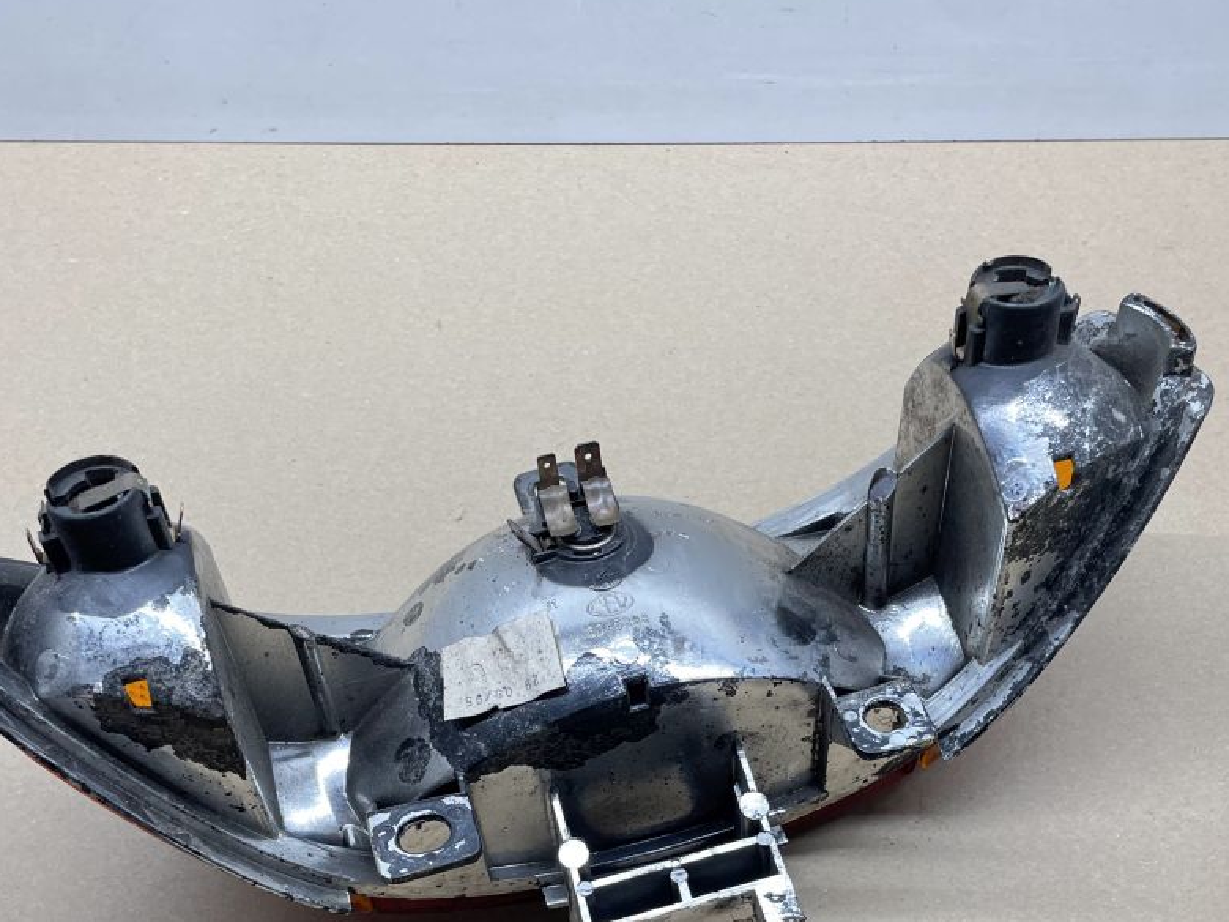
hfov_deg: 46.8
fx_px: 1420
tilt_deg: -59.6
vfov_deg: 35.4
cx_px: 613
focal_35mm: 40
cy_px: 662
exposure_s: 1/100
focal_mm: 4.2
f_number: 1.6
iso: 80
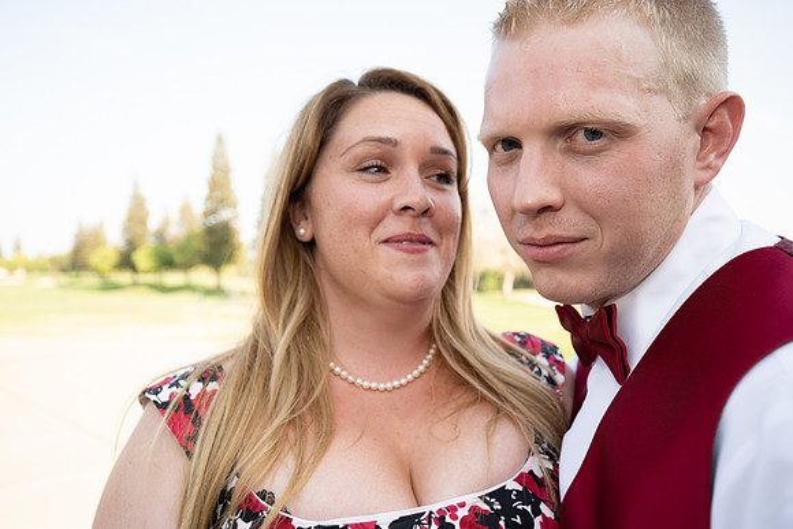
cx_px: 396
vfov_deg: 46.4
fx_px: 617
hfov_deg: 65.5
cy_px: 264
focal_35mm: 28
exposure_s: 1/250
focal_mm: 28
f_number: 4
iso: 200
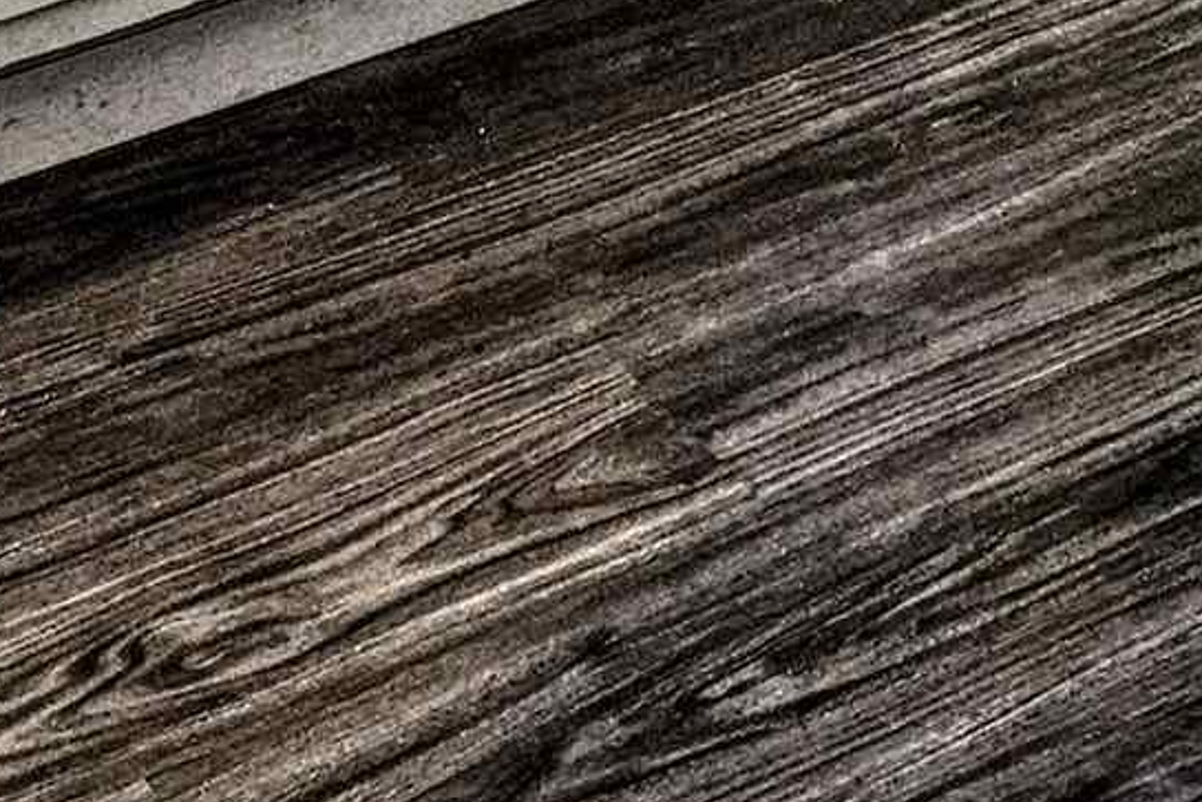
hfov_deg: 14.6
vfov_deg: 8.5
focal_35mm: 135
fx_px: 4508
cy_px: -1571
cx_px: 1489
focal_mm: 5.4
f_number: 1.8
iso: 250
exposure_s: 1/120
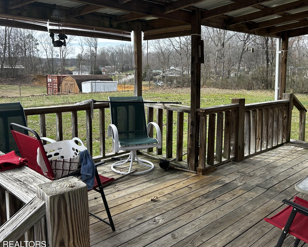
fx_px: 301
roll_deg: -1.9
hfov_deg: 53.9
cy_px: 108
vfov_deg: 44.5
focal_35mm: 33
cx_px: 183
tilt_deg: -8.8
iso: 50
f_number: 1.5
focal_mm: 5.7
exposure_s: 1/1377
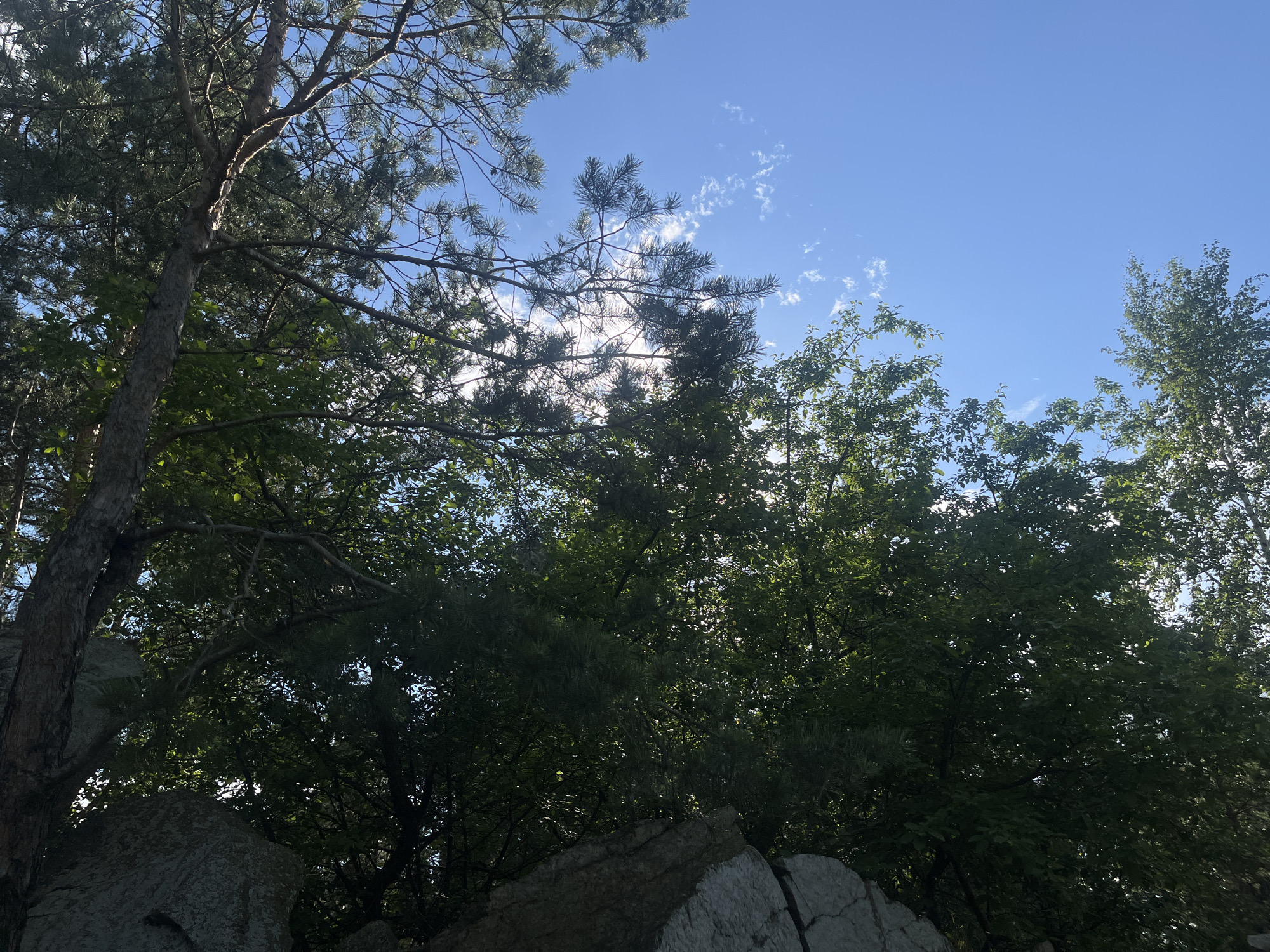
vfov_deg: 53.1
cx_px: 635
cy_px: 476
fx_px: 954
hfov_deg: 67.3
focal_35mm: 26
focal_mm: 5.1
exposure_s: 1/6494
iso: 50
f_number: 1.6
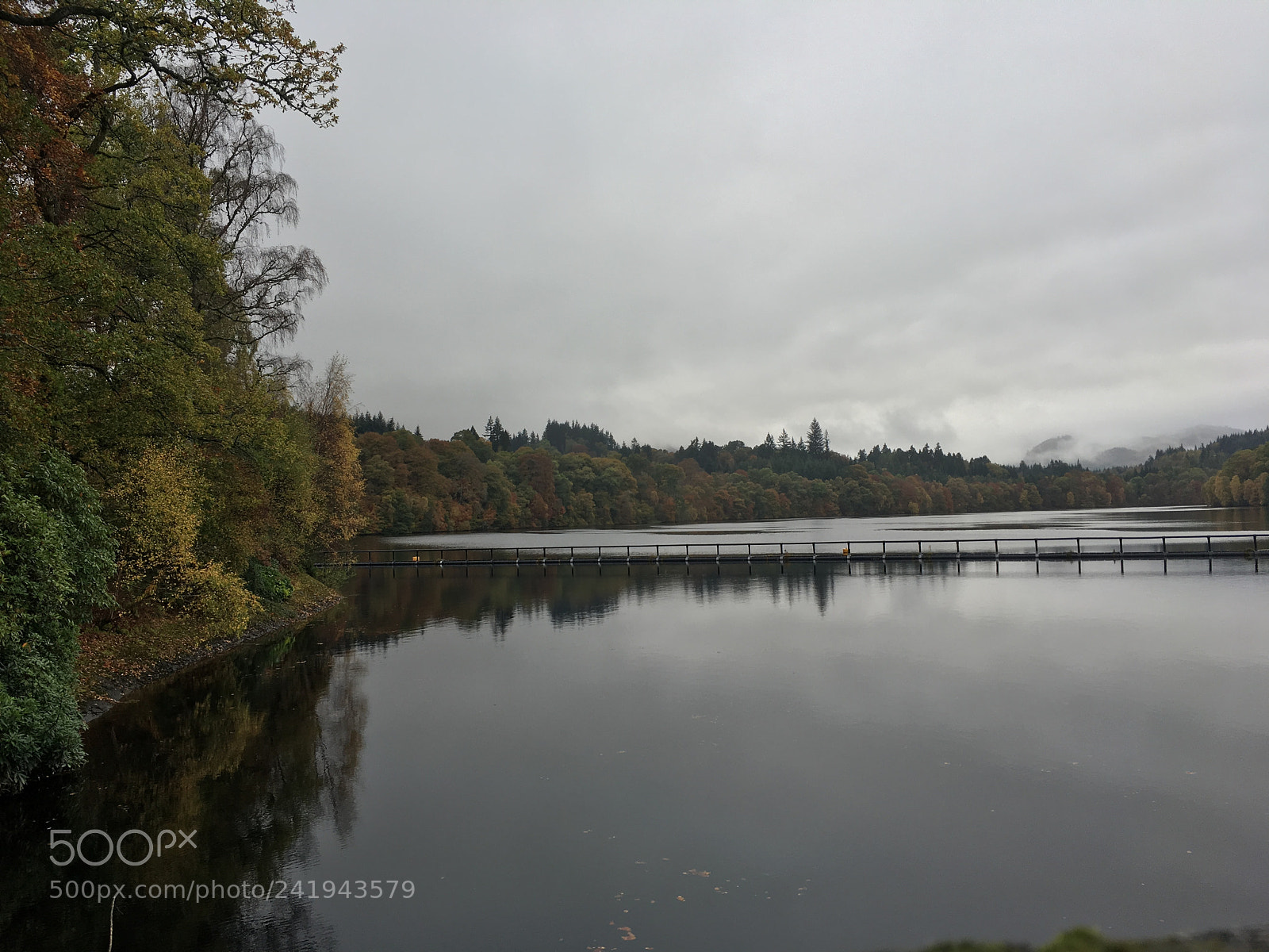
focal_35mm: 29
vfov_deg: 48.2
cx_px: 634
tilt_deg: +0.9
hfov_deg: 61.7
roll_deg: +2.8
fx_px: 1063
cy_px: 476
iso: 25
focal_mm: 4.15
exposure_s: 1/398
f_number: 2.2
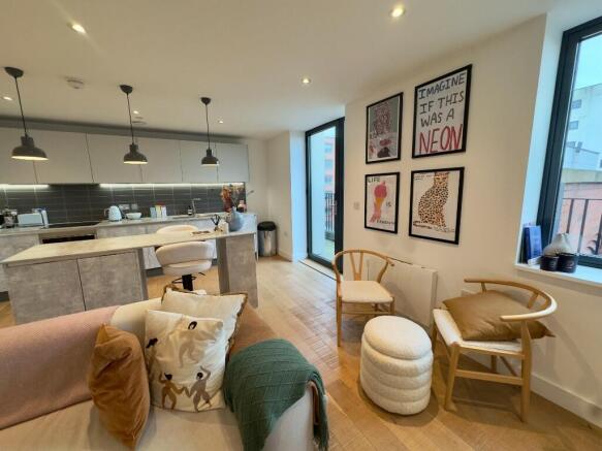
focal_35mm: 14
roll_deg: +1.1
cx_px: 301
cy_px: 226
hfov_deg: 102.1
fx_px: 243
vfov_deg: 85.7
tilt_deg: -8.8
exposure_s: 1/100
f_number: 2.2
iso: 200
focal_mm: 2.22
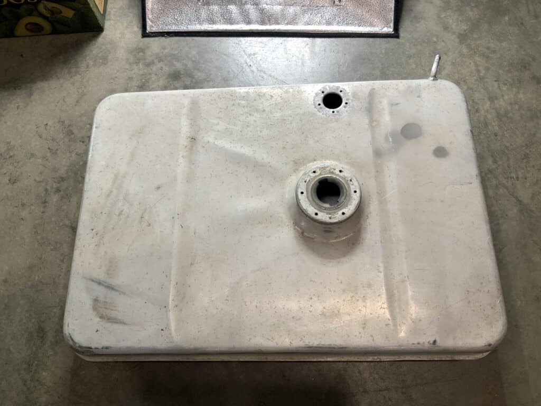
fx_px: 453
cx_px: 270
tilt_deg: -68.5
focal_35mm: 29
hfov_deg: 61.7
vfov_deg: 48.2
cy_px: 203
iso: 50
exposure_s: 1/60
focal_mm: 3
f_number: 1.8
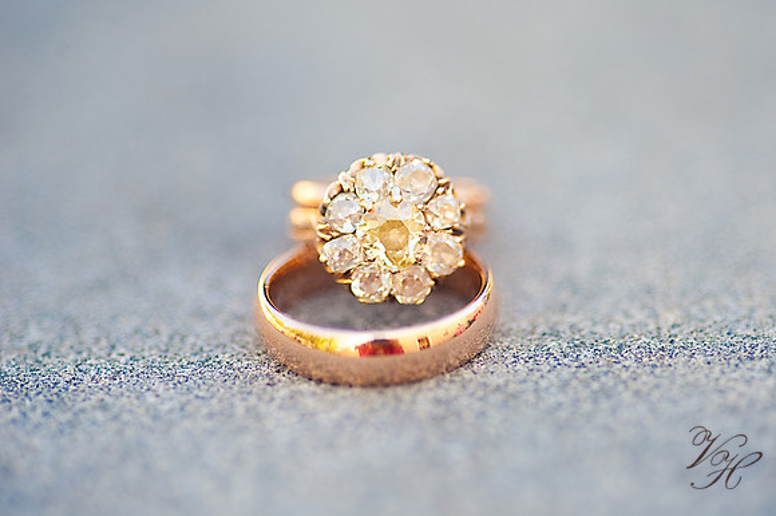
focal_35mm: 105
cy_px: 258
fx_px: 2262
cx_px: 388
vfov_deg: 13.0
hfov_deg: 19.5
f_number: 2.8
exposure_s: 1/250
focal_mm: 105
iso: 200
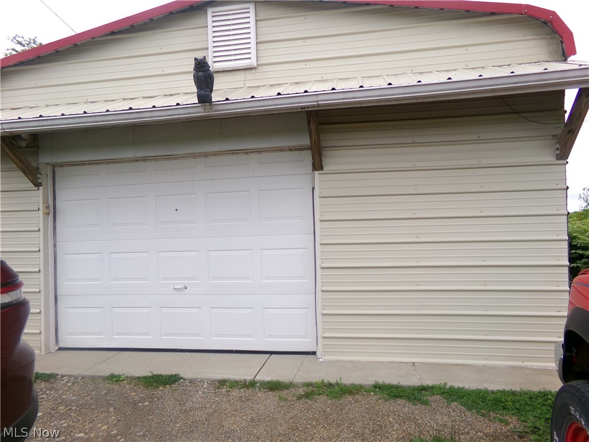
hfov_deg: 71.6
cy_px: 221
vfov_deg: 56.8
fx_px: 408
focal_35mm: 24
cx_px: 294
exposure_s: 1/160
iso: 100
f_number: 3.7
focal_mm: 4.3
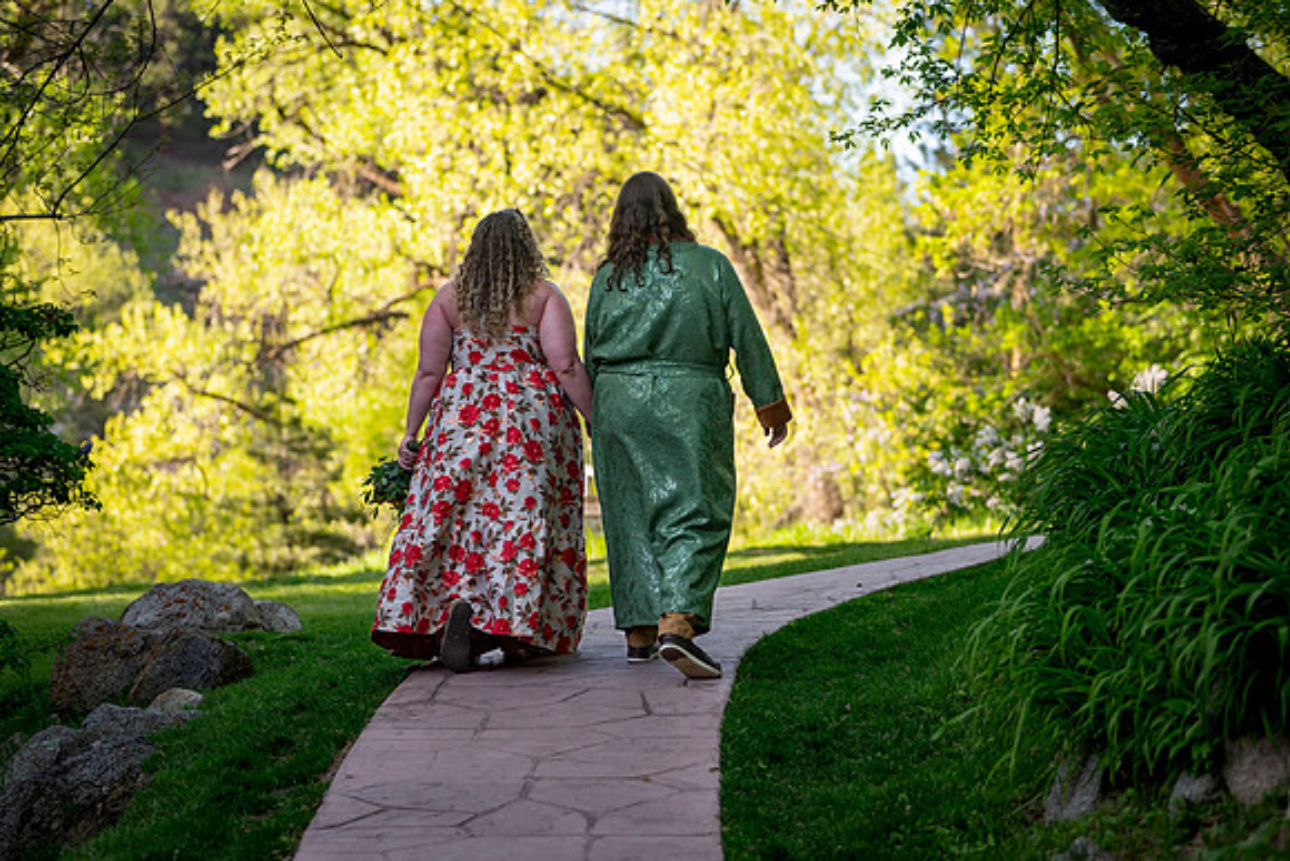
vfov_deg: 14.1
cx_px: 651
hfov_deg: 21.0
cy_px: 425
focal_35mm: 97
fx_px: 3488
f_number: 2.8
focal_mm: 90
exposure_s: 1/1600
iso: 400
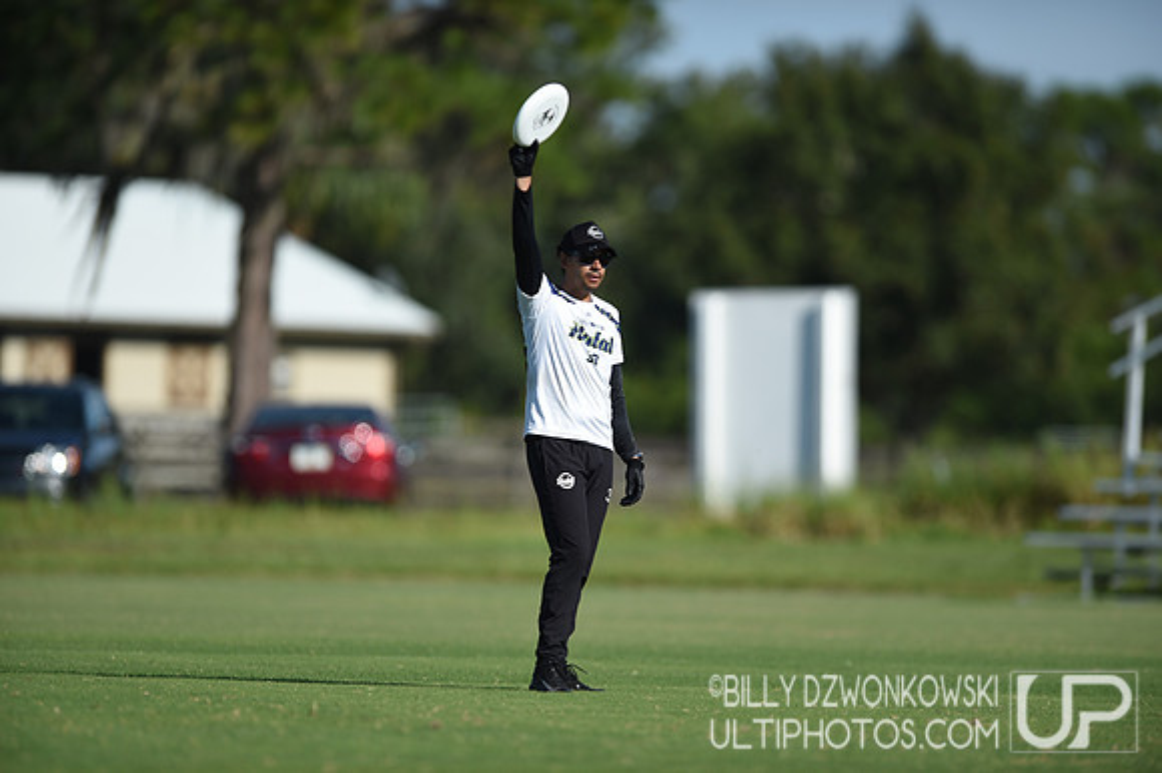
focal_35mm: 400
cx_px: 581
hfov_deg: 5.2
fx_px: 12903
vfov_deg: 3.4
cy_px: 386
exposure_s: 1/2500
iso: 100
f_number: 3.5
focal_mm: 400
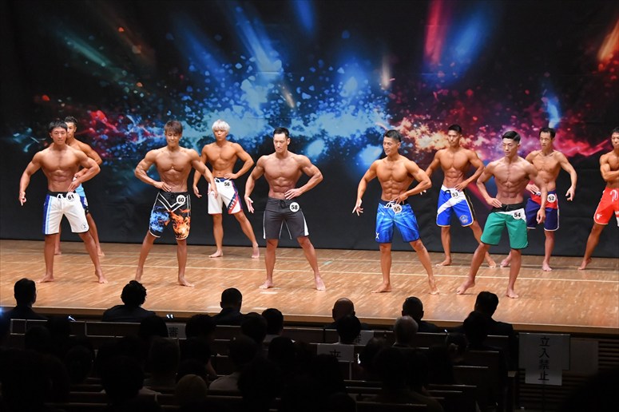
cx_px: 310
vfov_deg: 11.1
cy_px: 206
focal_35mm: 123
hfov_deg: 16.7
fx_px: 2114
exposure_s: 1/400
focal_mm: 82
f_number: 5.6
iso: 8000
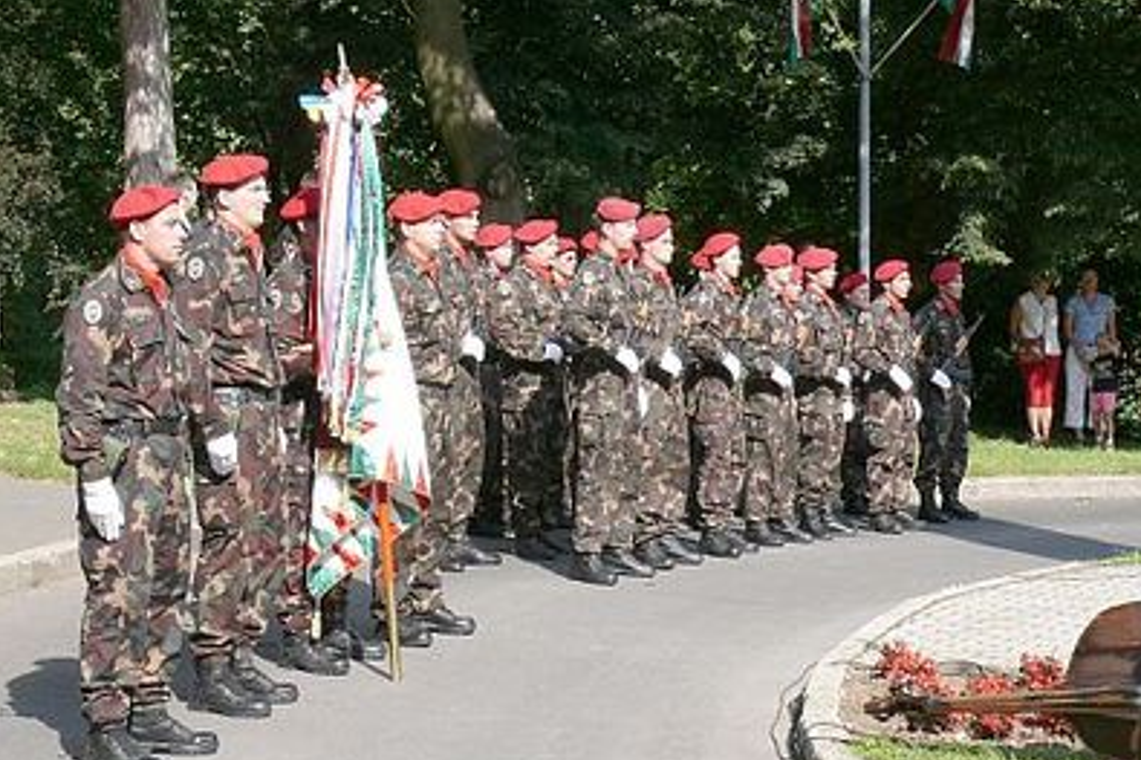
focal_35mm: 79
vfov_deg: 17.3
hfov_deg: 25.7
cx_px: 566
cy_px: 355
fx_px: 2503
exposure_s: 1/250
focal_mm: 11.4
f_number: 5.6
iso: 100
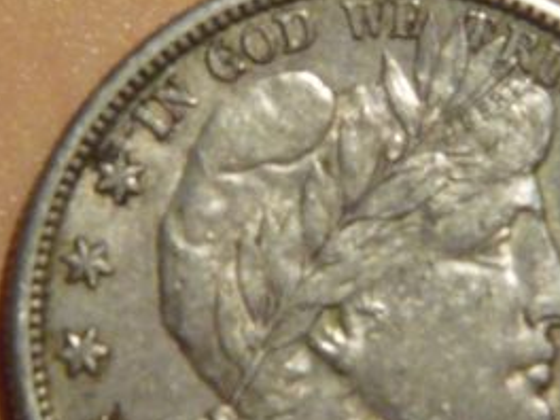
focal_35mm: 322
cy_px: 355
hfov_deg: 6.2
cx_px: 378
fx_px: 5209
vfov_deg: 4.6
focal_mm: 29.1
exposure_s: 1/30
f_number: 4.8
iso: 800
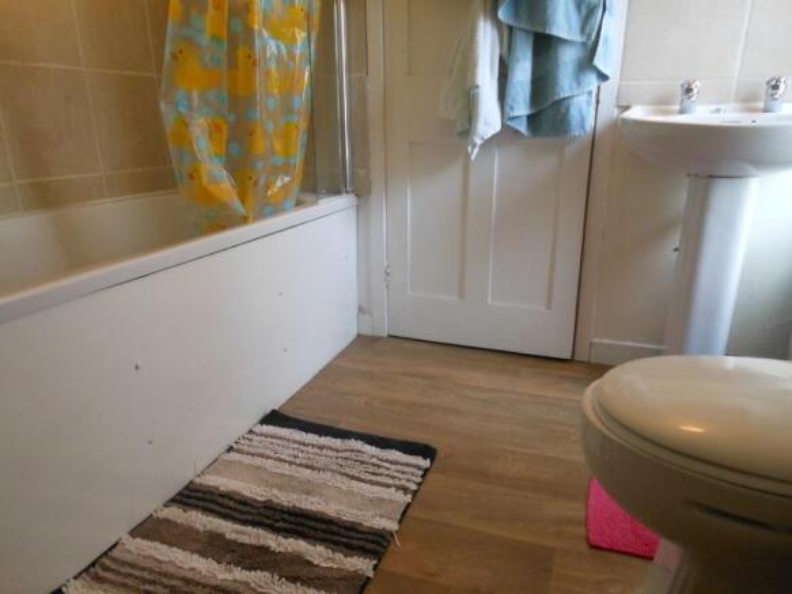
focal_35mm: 25
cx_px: 396
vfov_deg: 54.9
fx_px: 572
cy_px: 297
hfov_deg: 69.4
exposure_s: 1/30
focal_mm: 4.5
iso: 400
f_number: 3.2
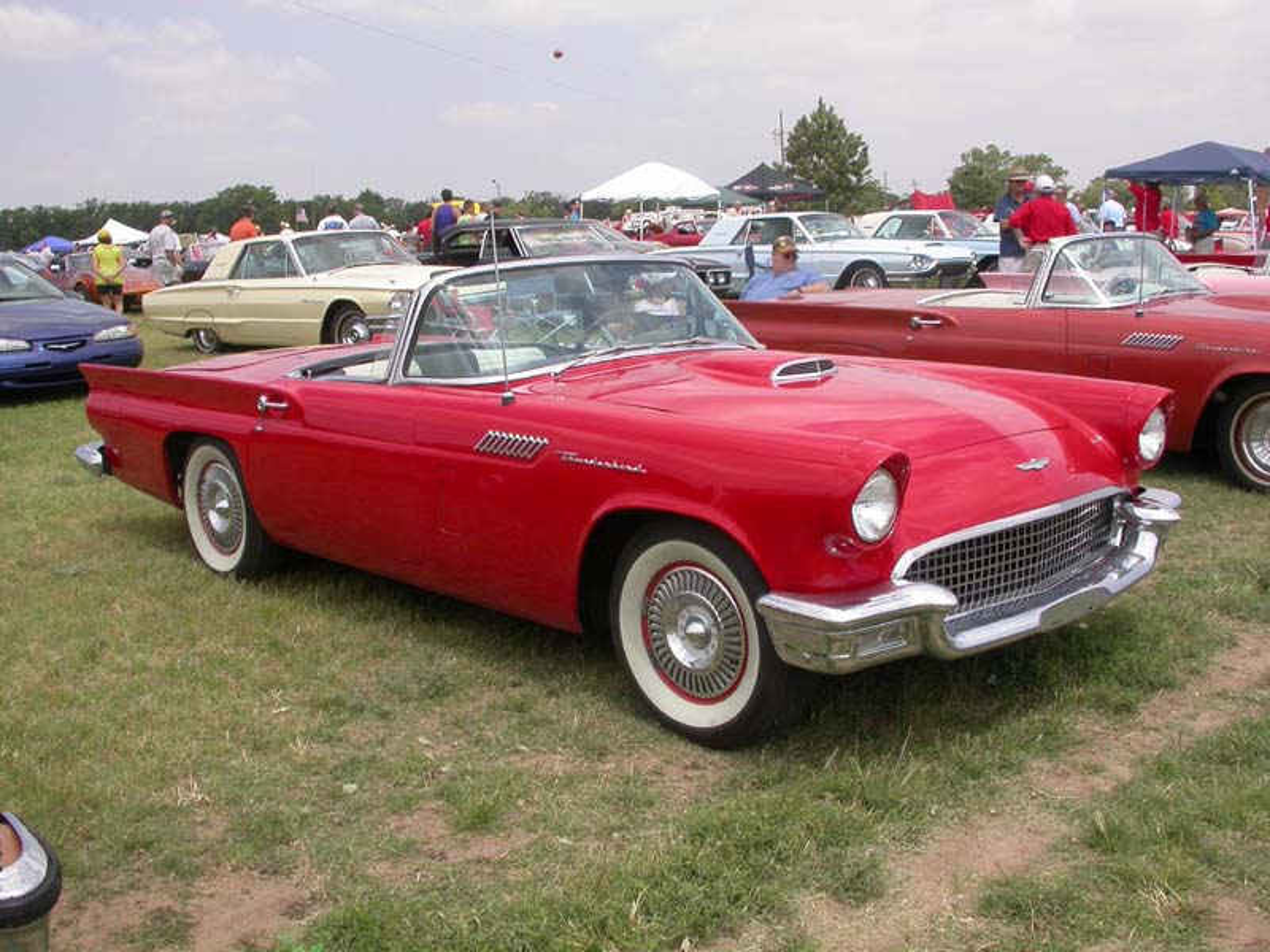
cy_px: 476
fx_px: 1394
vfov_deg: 37.7
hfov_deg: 49.0
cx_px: 635
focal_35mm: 38
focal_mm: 7.85
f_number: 7.5
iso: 100
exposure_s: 1/280
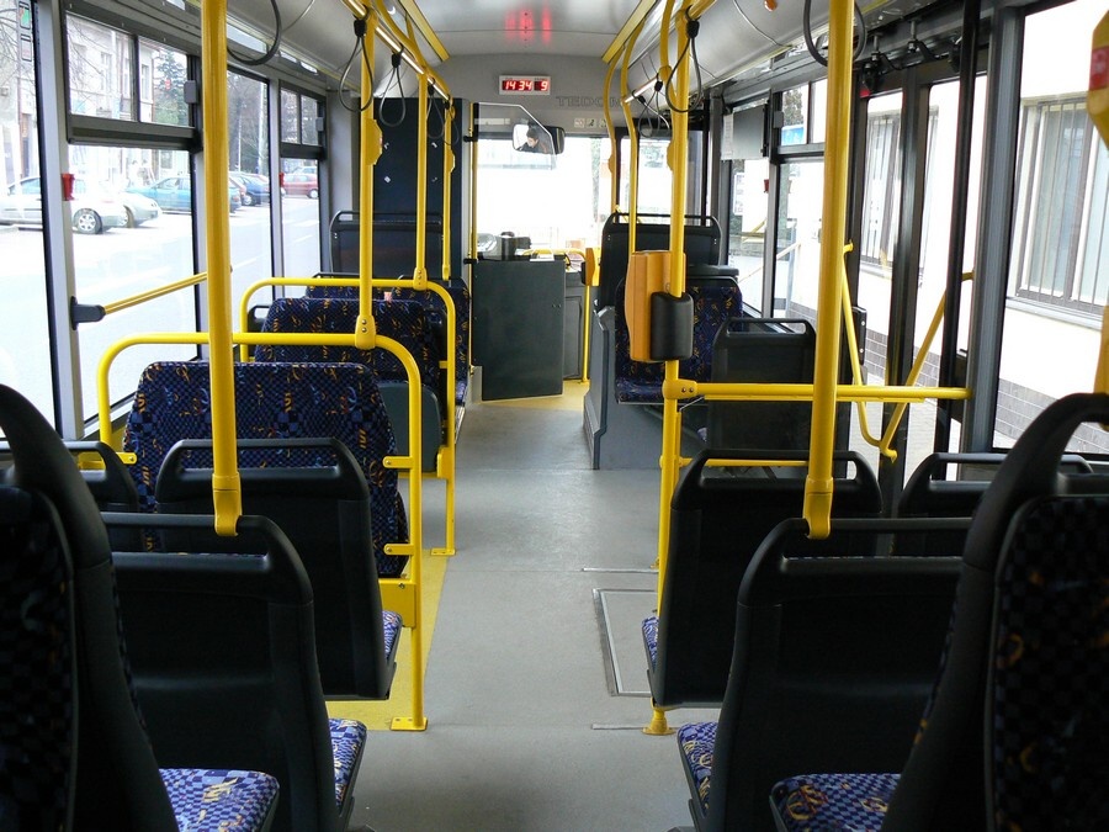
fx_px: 1153
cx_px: 554
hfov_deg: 51.4
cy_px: 416
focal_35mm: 36
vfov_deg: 39.7
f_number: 2.8
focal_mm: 6
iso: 200
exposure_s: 1/80
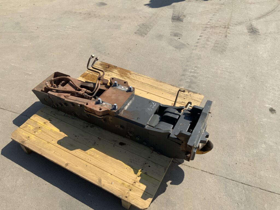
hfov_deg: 61.7
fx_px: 235
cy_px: 105
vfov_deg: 48.2
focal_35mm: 29
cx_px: 140
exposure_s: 1/2667
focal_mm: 3
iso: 16
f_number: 1.8
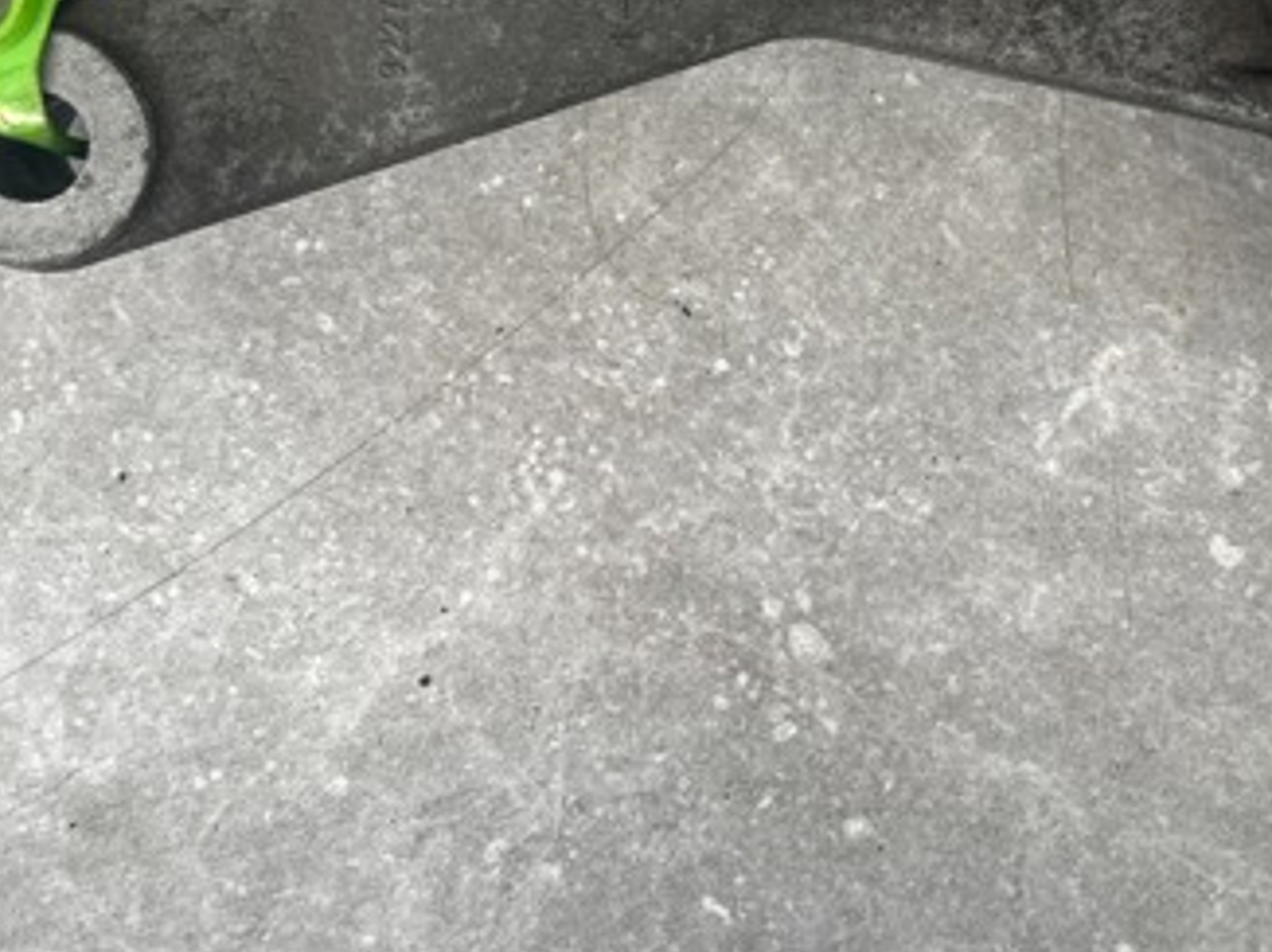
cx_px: 808
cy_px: 33
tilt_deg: -83.5
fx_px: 1873
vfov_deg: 27.2
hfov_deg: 37.3
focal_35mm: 51
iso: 32
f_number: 1.6
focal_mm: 5.1
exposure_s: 1/130
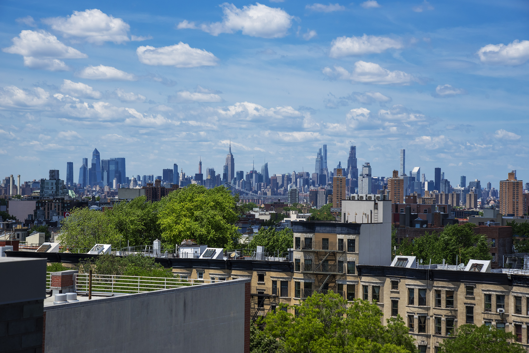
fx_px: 1029
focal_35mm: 70
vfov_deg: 19.5
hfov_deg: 28.8
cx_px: 264
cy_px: 176
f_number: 8
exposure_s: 1/1600
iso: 250
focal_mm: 70
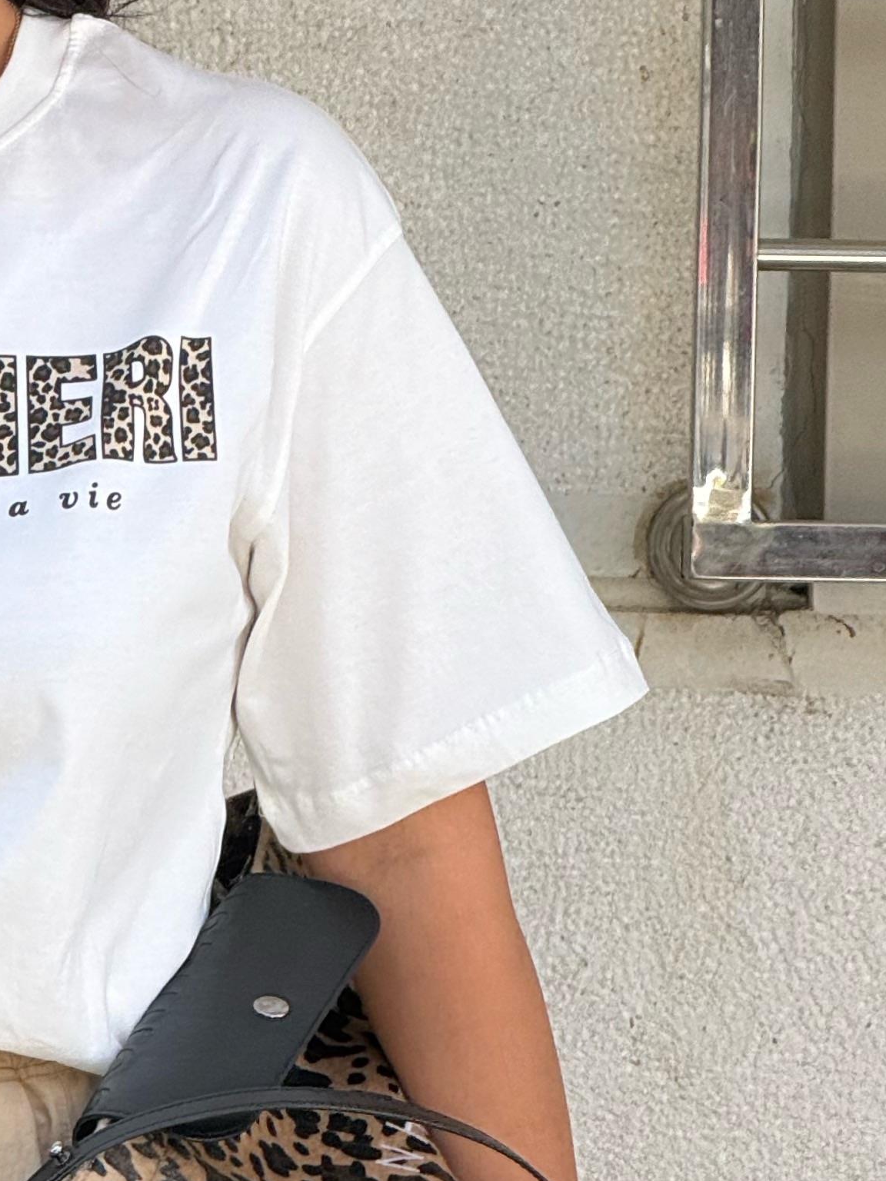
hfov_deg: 4.7
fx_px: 10750
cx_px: -146
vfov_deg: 6.3
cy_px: 685
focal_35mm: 315
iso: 64
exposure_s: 1/331
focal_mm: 15.66
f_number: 2.8
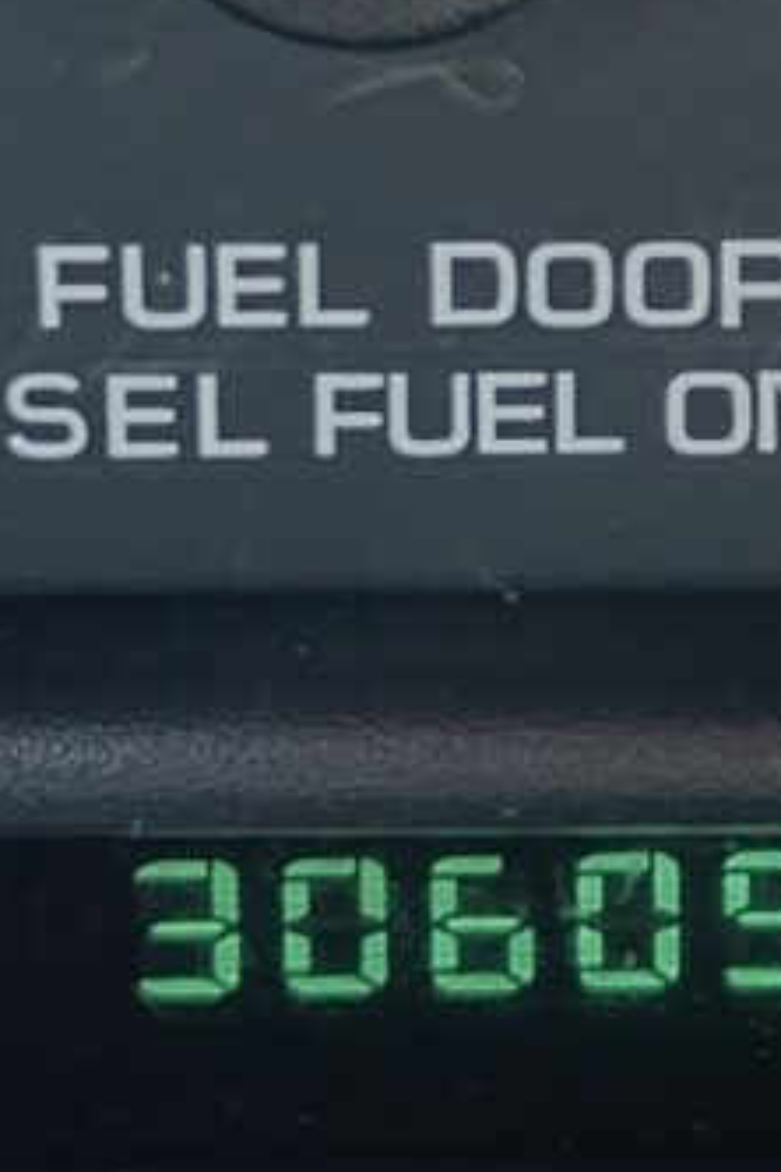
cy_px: -179
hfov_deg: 7.4
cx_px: 1003
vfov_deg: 11.0
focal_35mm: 184
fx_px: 5987
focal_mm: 6.14
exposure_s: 1/100
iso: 250
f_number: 1.6
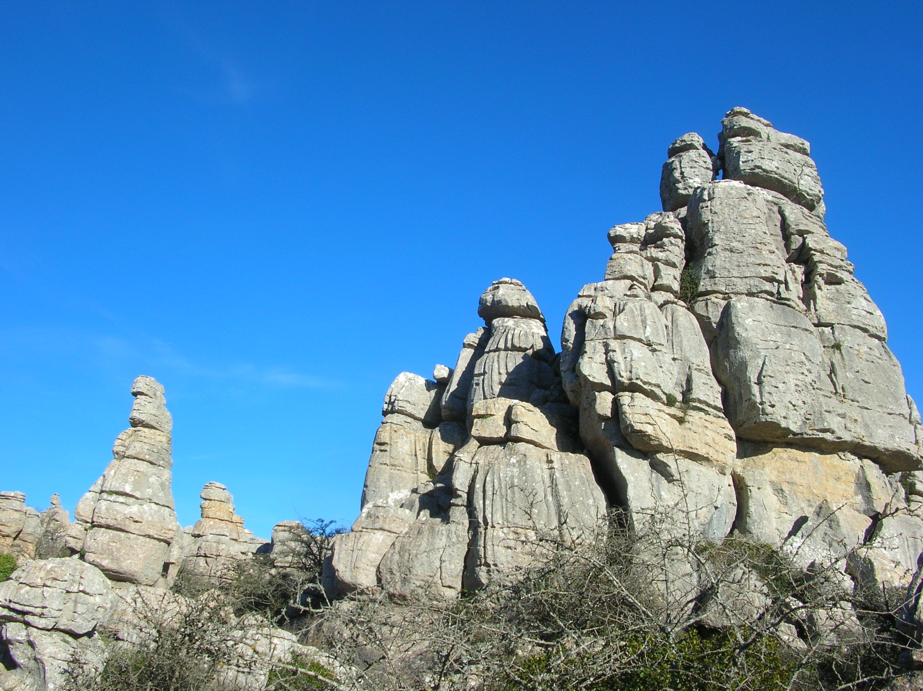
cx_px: 462
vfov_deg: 40.6
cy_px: 346
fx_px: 932
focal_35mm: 35
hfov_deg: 52.7
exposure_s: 1/281
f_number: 5.6
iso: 50
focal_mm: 5.8
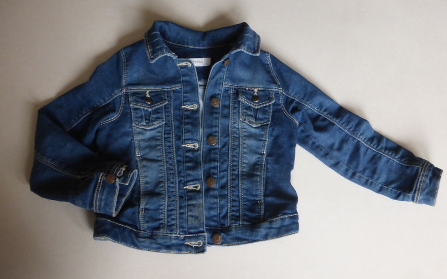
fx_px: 329
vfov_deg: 46.0
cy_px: 132
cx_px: 227
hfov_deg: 68.4
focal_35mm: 27
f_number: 3.3
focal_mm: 4.3
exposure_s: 1/60
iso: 200
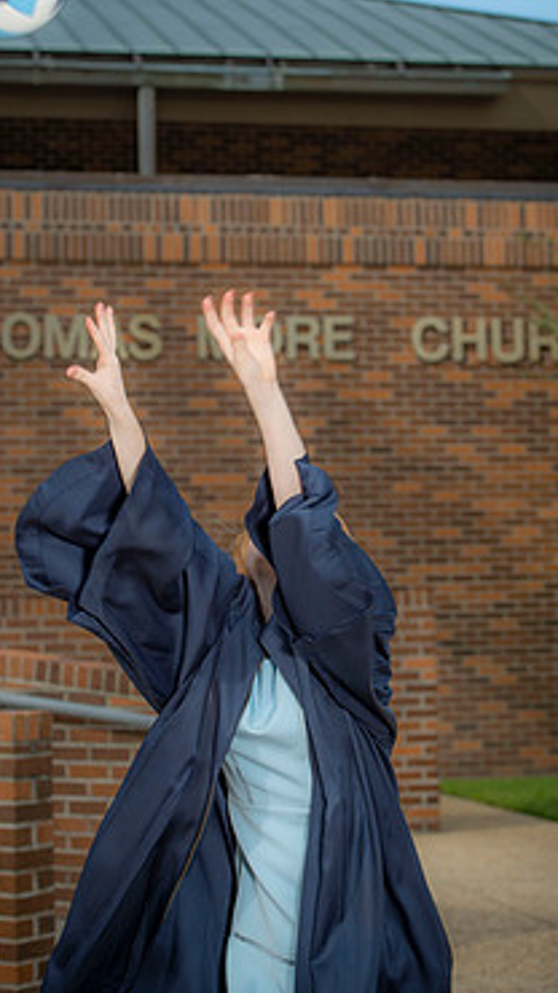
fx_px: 2342
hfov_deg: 13.6
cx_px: 259
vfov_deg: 23.9
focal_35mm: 89
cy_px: 432
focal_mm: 70
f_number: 5
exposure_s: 1/250
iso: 80
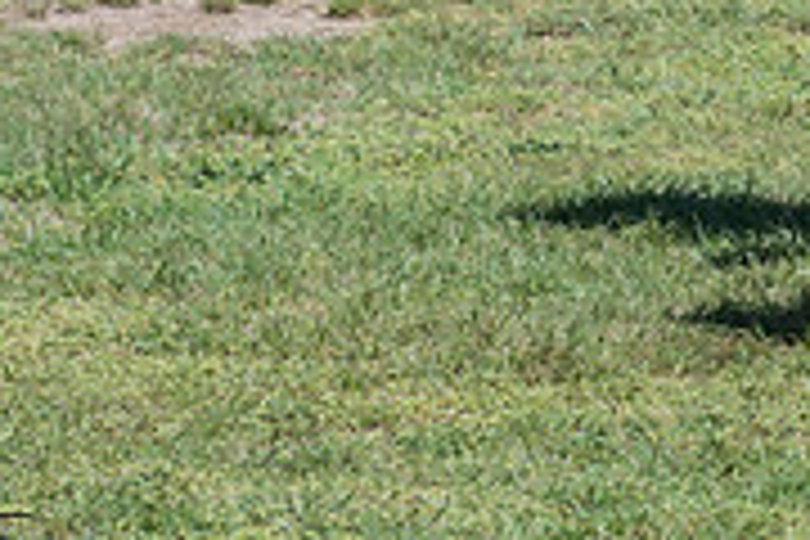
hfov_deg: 4.3
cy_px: -341
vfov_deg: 2.8
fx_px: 10844
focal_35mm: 482
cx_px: 1133
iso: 125
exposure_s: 1/640
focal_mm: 118
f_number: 6.3
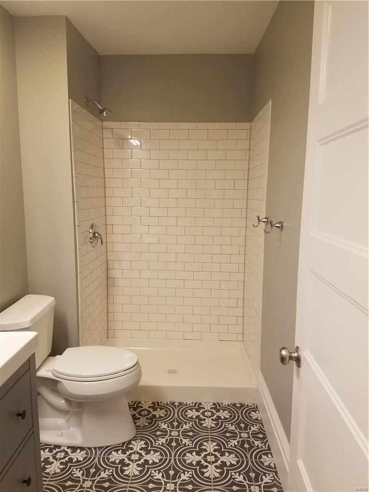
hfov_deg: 53.1
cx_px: 184
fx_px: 370
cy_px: 246
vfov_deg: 67.3
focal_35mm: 26
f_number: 1.7
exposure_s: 1/30
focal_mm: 4.2
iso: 160
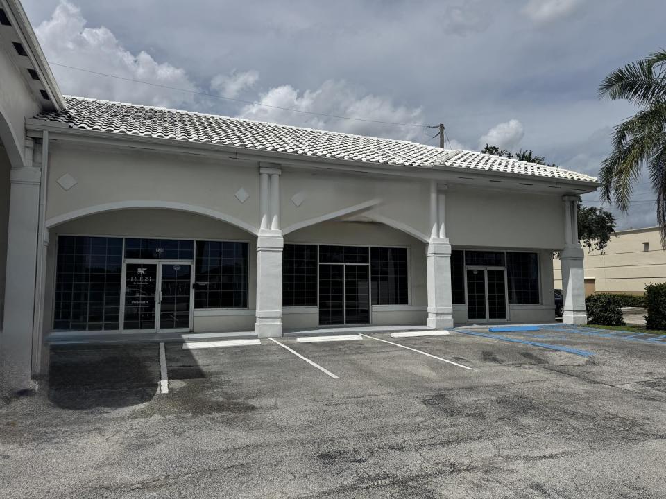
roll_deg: +0.7
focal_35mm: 24
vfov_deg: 56.8
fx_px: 462
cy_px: 250
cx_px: 333
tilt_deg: +2.4
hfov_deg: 71.6
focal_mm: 6.76
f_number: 1.78
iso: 80
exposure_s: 1/12346
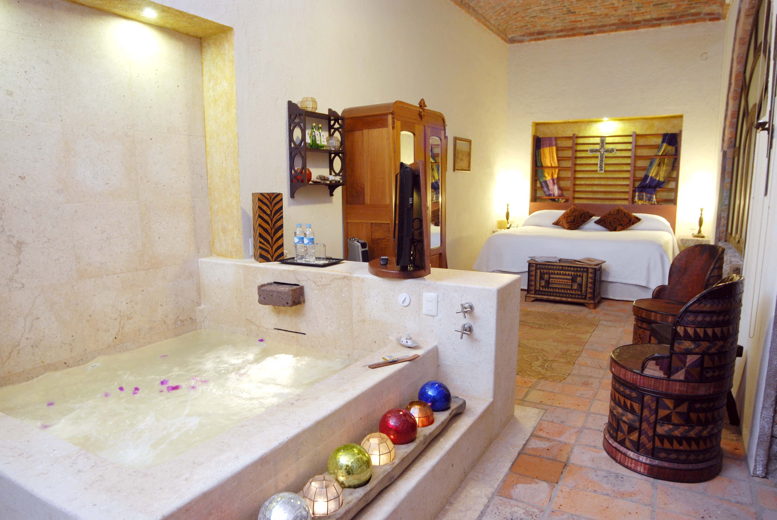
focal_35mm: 22
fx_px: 486
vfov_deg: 56.3
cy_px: 260
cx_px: 388
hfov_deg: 77.3
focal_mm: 15
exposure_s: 1/10
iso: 320
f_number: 5.6
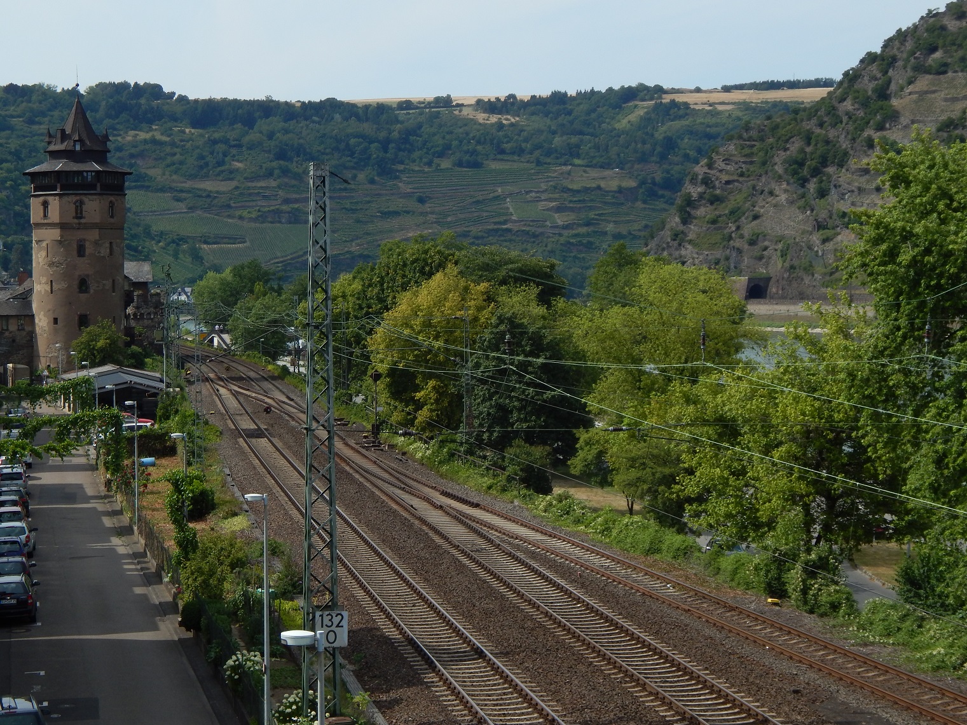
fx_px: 2123
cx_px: 484
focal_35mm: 76
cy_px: 362
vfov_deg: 19.4
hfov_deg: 25.7
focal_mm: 13.5
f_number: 4.2
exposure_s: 1/1000
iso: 125
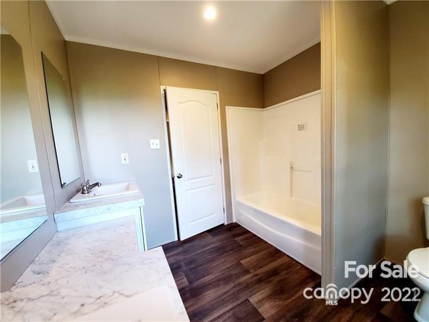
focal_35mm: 13
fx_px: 161
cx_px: 214
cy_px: 161
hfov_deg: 106.2
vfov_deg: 89.9
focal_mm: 1.8
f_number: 2.2
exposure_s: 1/59
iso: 250
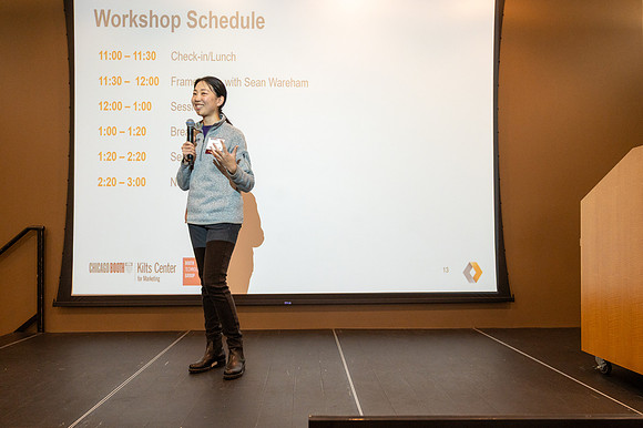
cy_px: 241
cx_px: 322
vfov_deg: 43.2
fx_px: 539
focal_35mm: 30
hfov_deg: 61.6
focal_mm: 26
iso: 1600
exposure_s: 1/320
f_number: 4
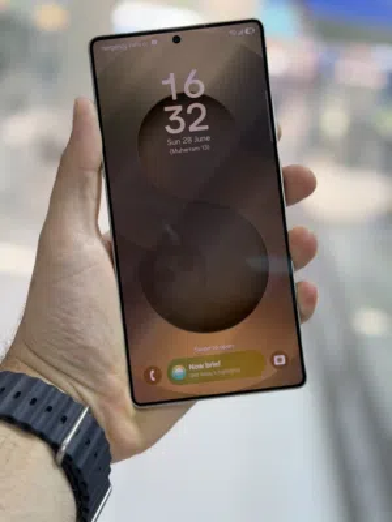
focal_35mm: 48
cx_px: 196
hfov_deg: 30.3
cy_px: 261
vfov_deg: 39.7
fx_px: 725
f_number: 1.78
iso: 50
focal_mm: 6.76
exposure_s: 1/137
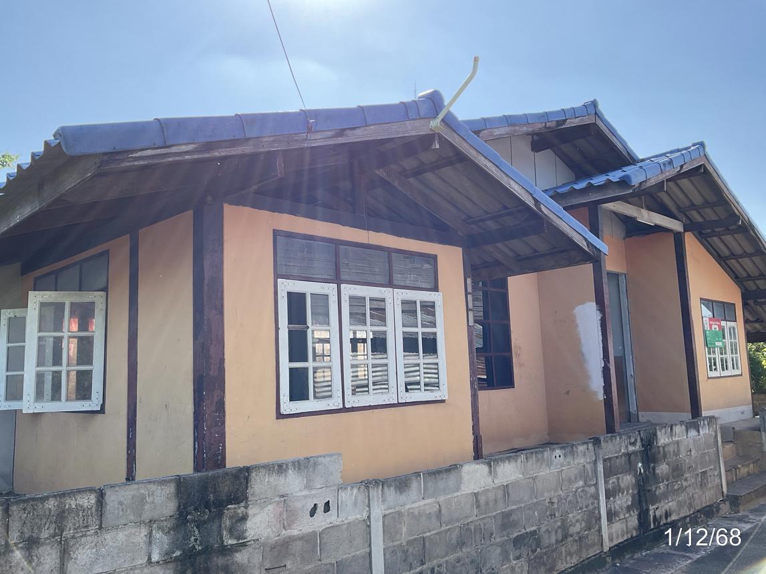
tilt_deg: +7.5
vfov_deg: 48.2
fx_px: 642
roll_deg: +1.9
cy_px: 287
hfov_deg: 61.7
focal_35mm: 29
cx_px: 383
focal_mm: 3
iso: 16
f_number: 1.8
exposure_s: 1/613
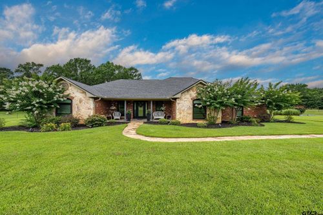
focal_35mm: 12
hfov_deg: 112.6
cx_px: 162
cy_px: 108
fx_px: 108
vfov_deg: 90.0
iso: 800
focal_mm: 12
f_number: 8
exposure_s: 1/4000
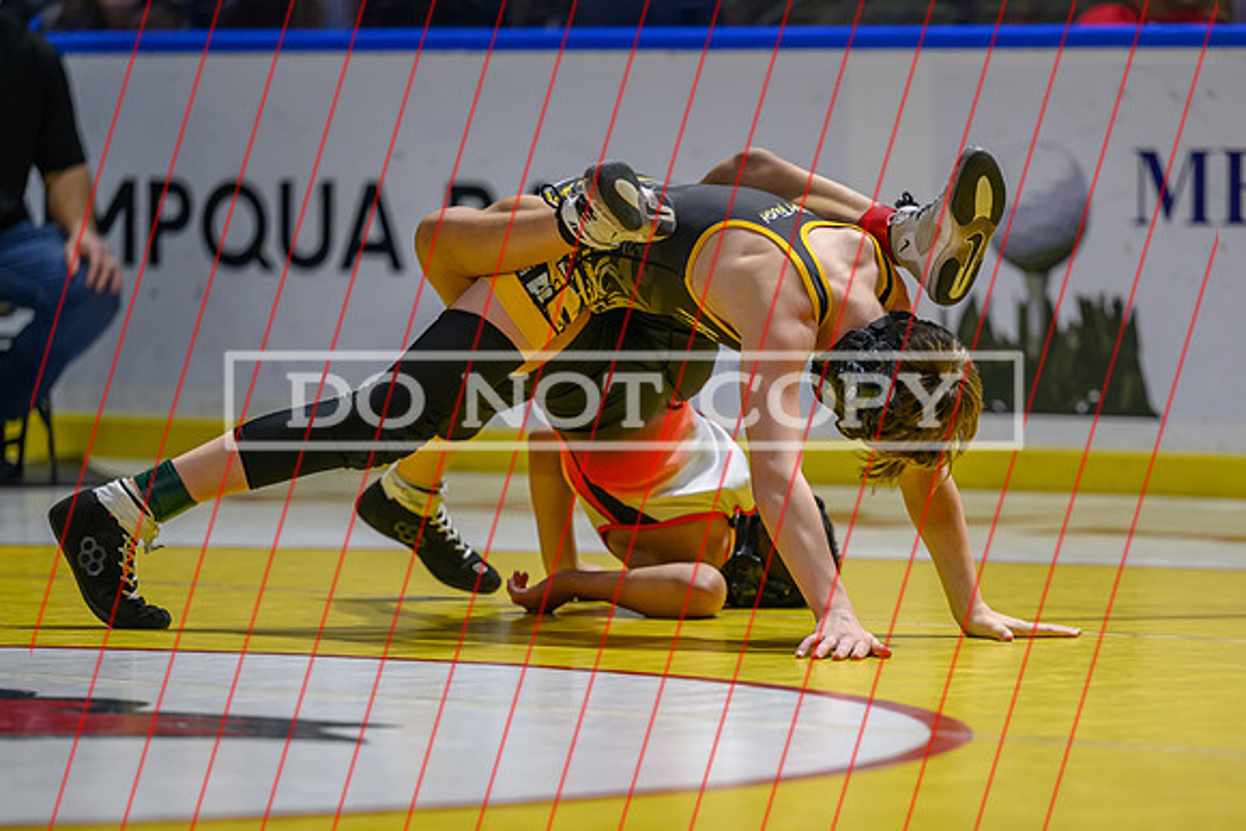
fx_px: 7329
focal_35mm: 212
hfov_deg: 9.7
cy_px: 507
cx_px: 705
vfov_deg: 6.5
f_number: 2.8
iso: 1400
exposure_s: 1/800
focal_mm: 165
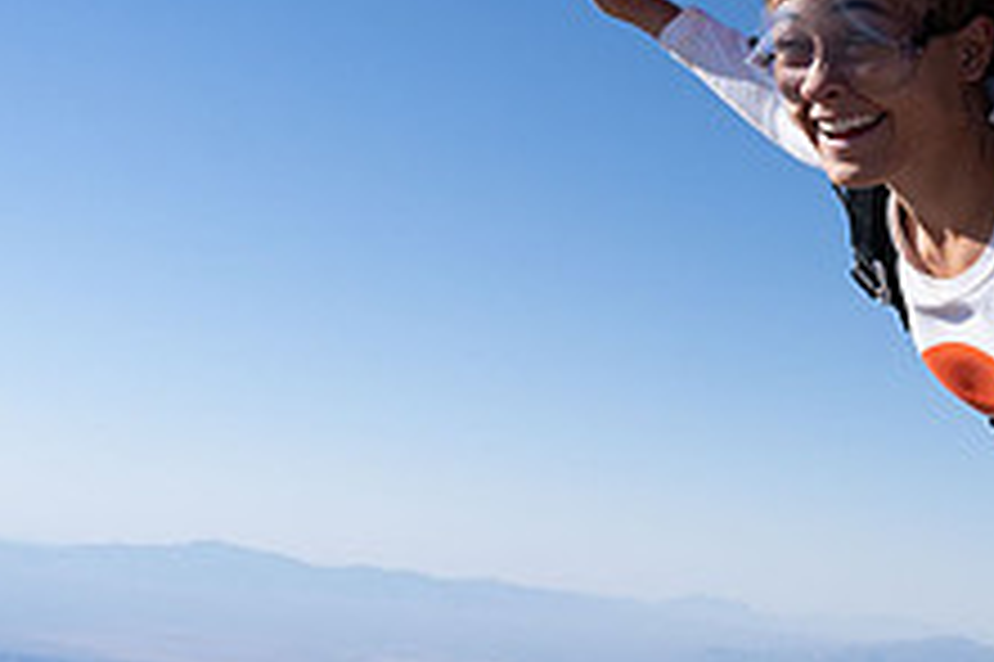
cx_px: 1183
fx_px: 1738
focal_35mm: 63
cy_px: -74
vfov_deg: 20.5
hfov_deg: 28.0
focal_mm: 24
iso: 800
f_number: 10
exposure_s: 1/2000
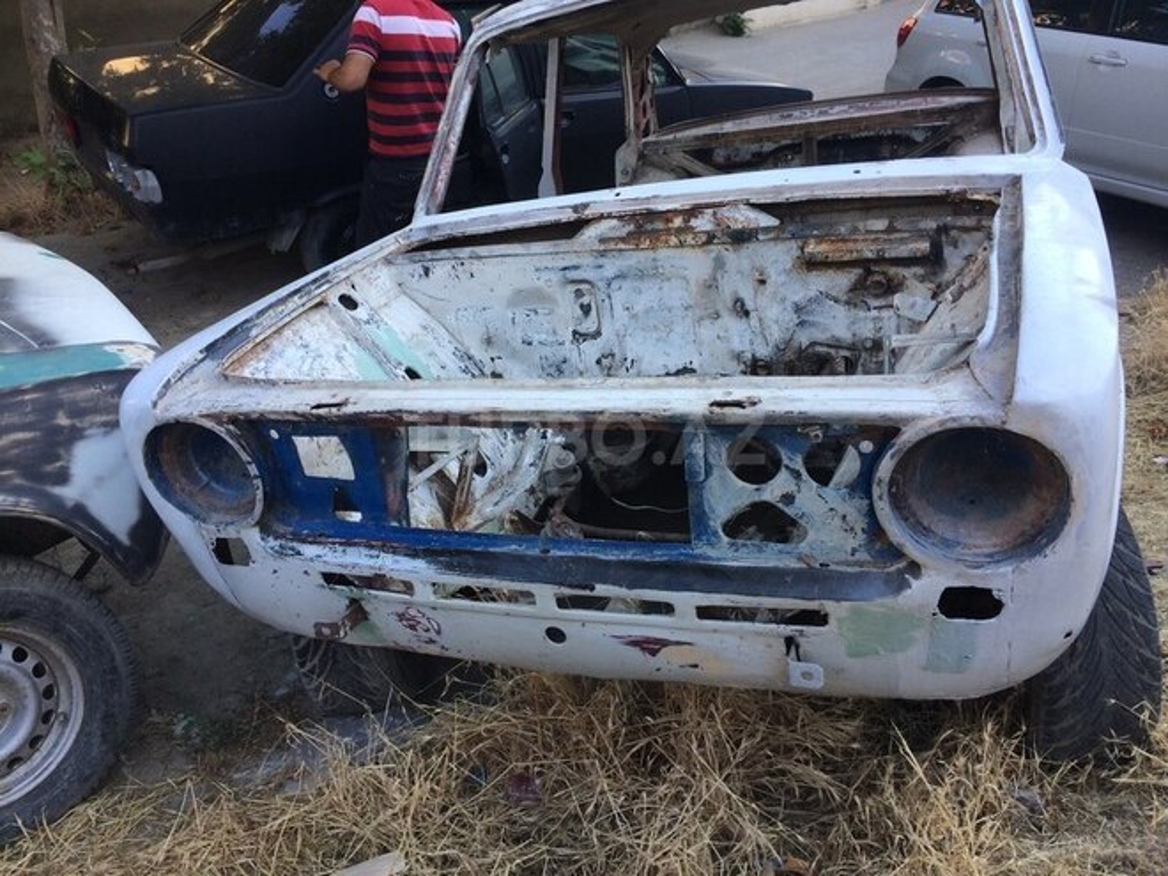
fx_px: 979
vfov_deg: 48.2
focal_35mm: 29
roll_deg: -1.4
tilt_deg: -29.4
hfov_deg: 61.7
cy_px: 438
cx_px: 584
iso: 32
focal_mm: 4.15
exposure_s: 1/253
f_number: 2.2
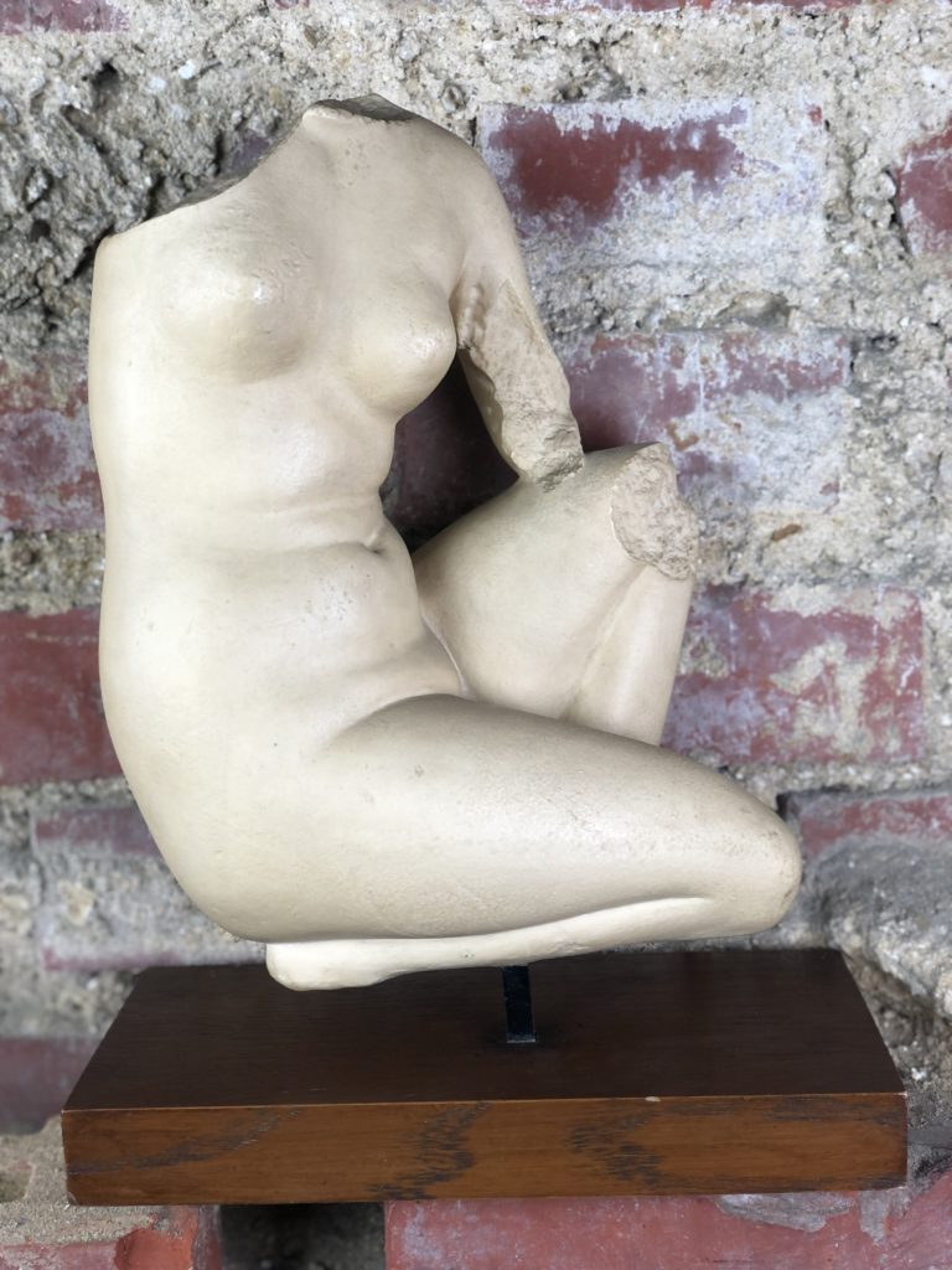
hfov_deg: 28.0
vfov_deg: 36.8
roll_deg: +1.0
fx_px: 1907
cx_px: 476
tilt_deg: -11.4
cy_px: 635
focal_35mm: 52
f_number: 2.4
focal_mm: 6
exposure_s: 1/50
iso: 25
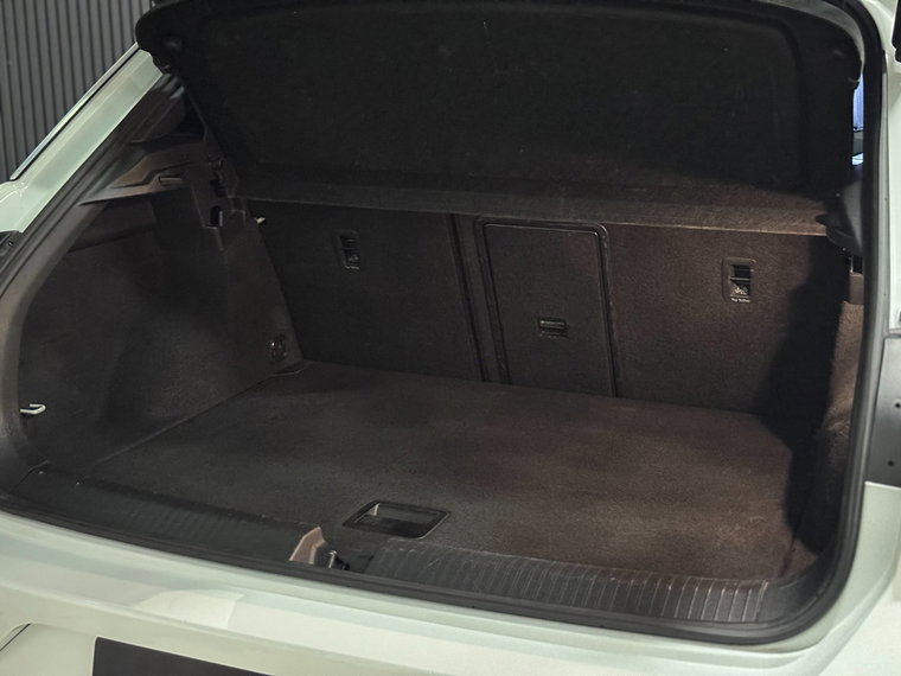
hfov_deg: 39.7
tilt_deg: -15.2
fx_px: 1249
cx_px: 450
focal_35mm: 48
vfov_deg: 30.3
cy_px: 338
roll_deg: +0.1
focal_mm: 6.76
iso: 3200
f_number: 1.78
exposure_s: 1/17
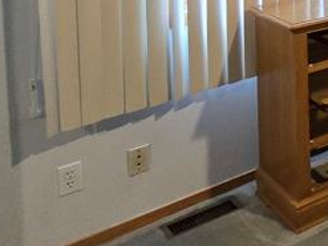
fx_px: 511
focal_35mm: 54
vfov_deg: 22.6
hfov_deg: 22.4
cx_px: 579
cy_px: -113
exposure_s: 1/60
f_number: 2.2
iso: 800
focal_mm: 2.2
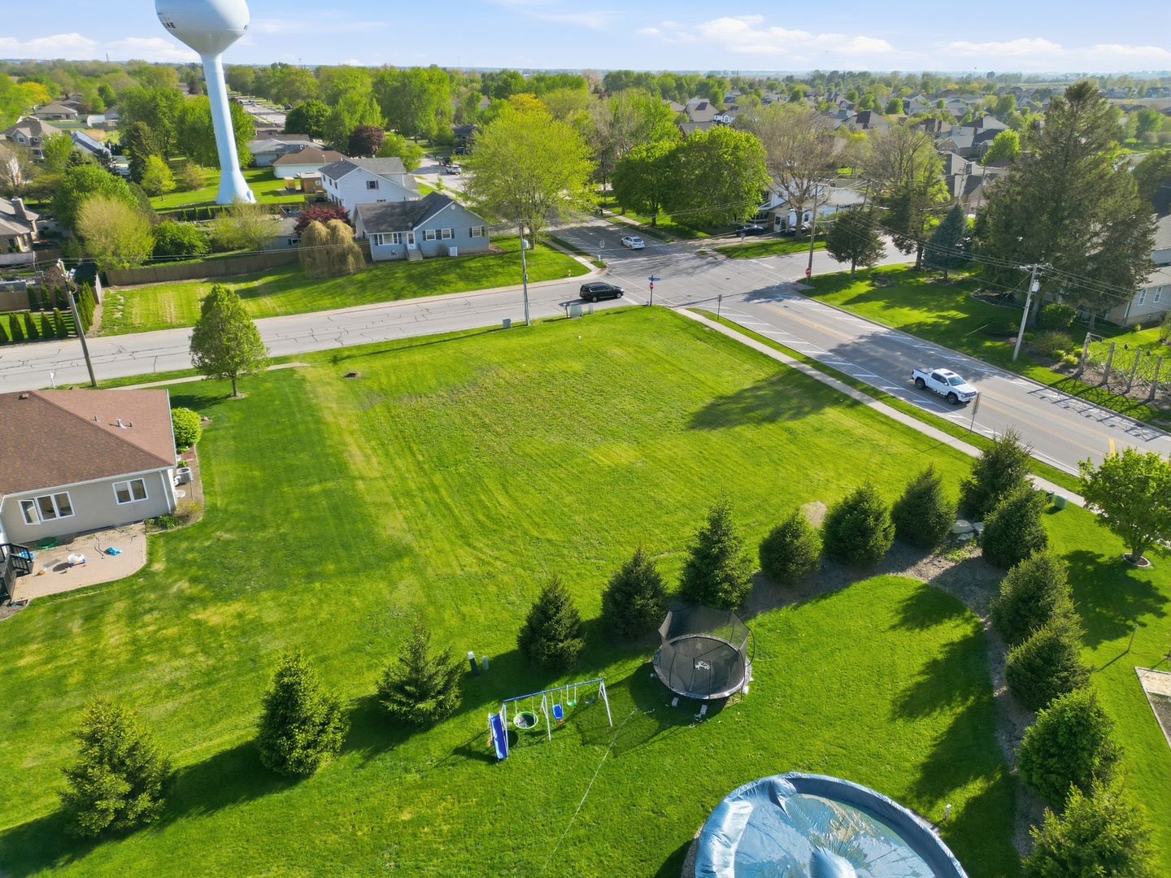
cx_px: 586
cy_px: 439
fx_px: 812
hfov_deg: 71.6
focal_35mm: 24
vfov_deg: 56.8
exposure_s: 1/2000
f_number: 1.7
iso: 130
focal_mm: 6.7
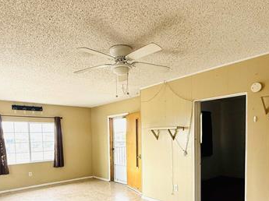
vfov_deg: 51.1
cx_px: 135
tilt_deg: -3.1
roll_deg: +1.5
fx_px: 202
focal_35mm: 26
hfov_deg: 67.4
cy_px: 147
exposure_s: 1/99
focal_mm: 2.22
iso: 80
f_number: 2.2
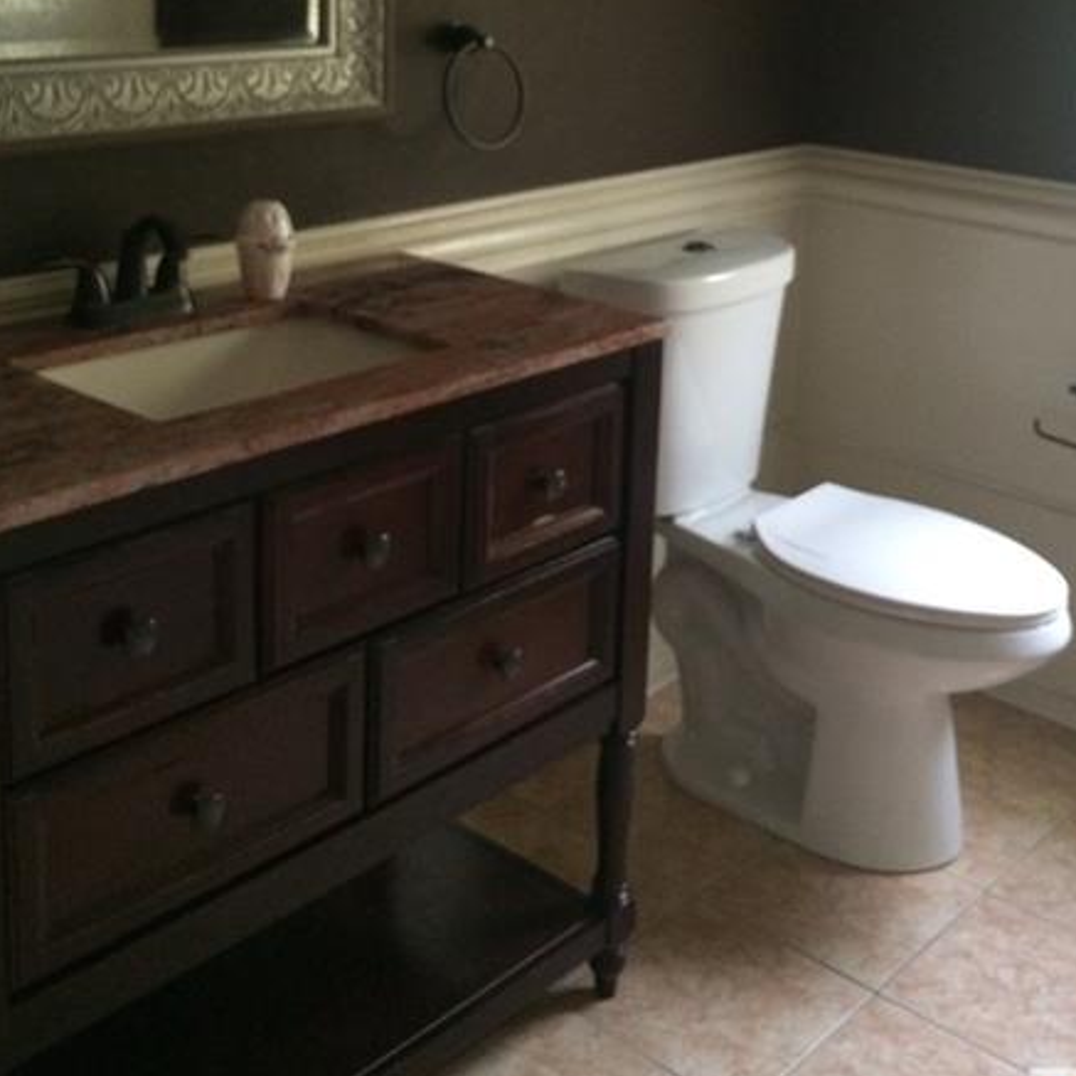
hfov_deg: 37.5
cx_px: 603
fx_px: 1583
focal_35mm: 45
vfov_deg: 36.2
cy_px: 209
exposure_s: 1/15
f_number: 2.2
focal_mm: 4.15
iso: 400
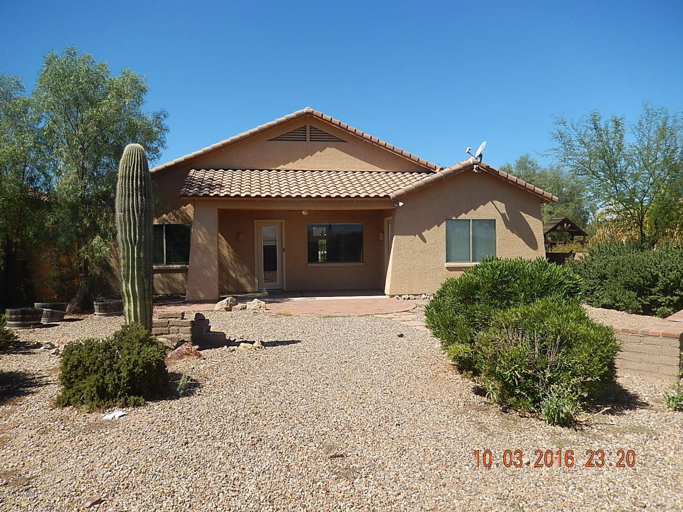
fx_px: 493
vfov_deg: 54.9
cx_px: 342
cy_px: 256
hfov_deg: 69.4
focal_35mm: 25
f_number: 3.4
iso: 125
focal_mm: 4.5
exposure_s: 1/1500
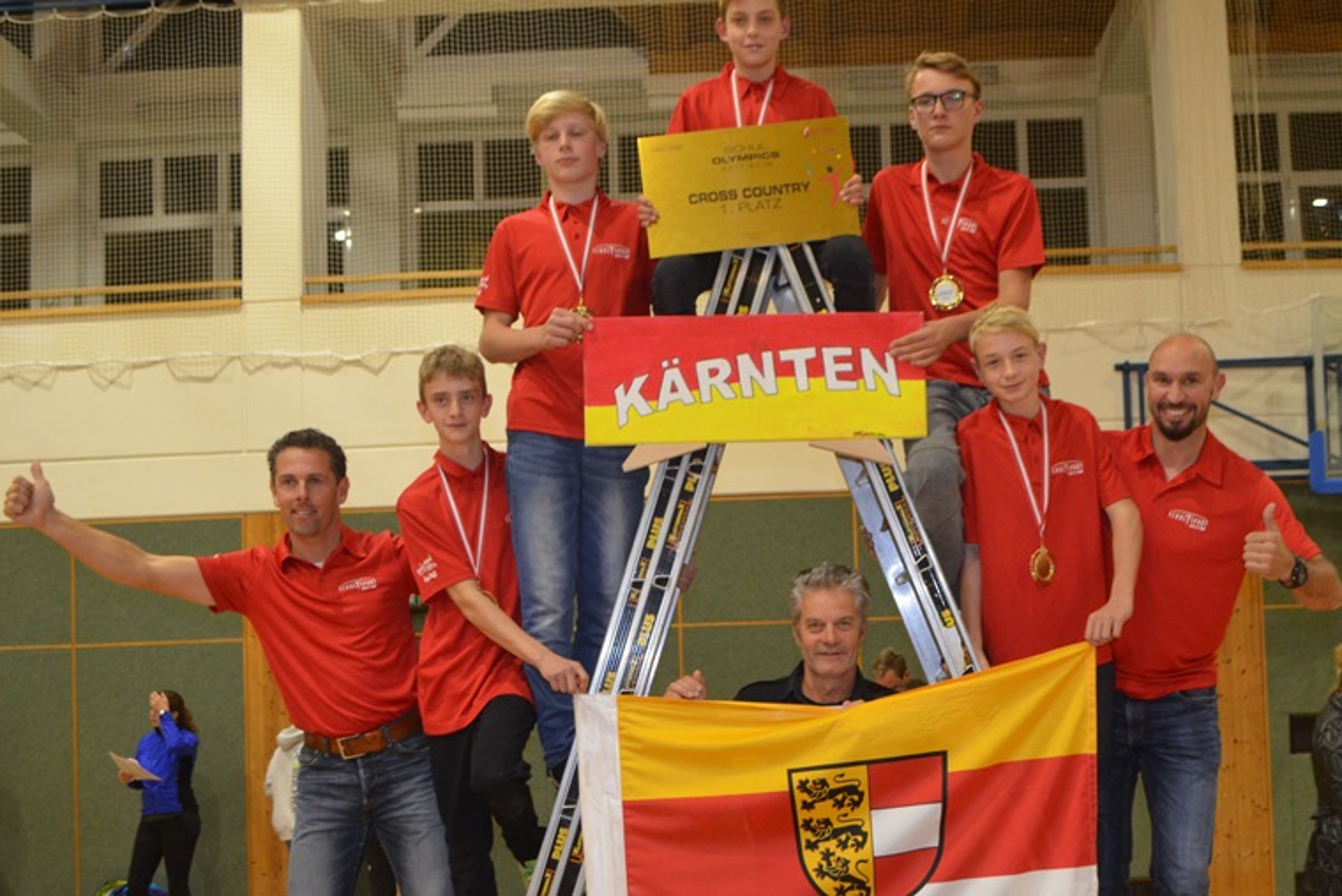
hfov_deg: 57.2
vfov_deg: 40.0
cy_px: 448
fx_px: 1231
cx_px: 671
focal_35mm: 33
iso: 1400
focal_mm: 22
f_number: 3.8
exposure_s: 1/60
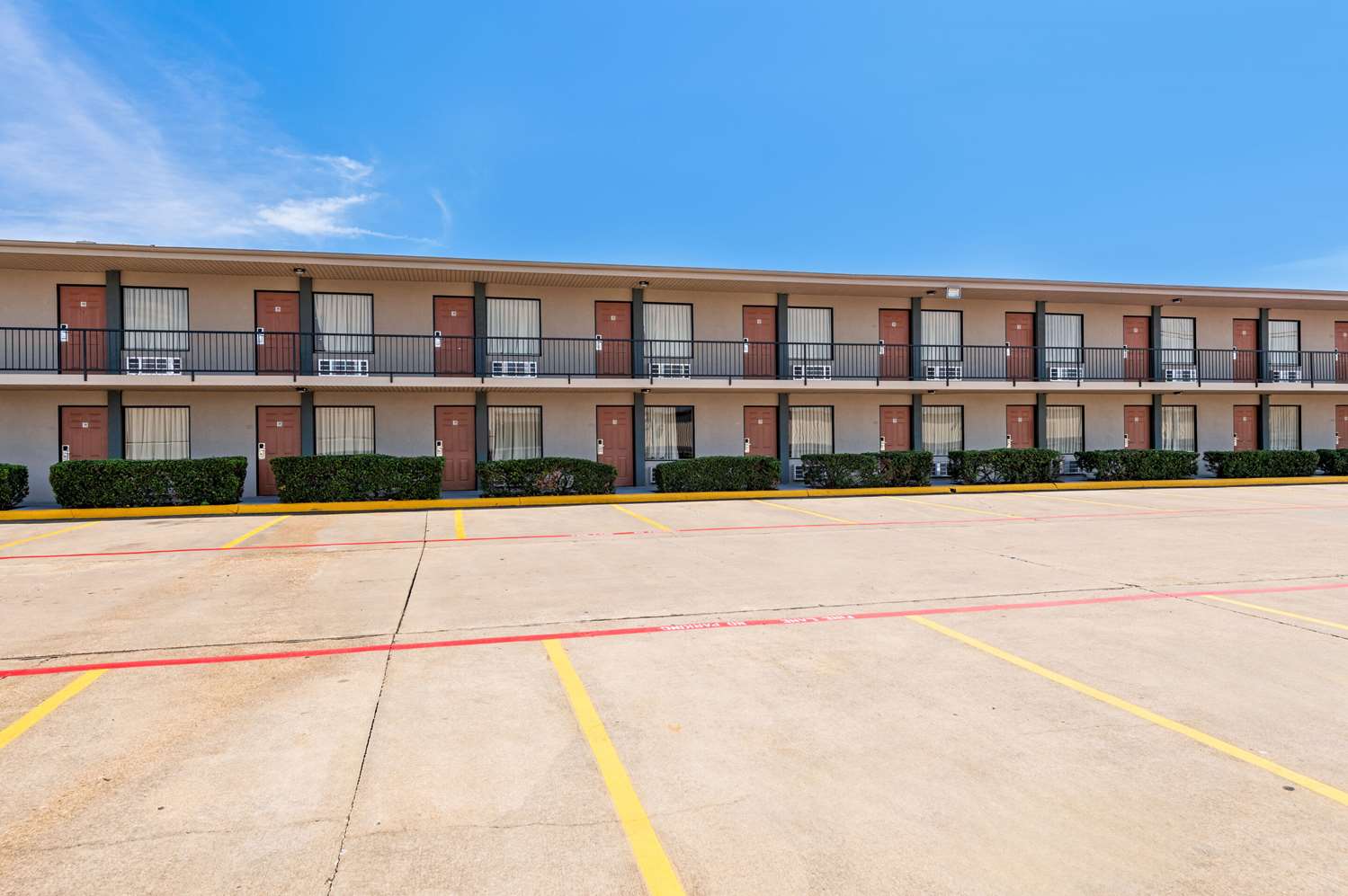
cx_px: 674
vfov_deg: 53.1
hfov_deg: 73.8
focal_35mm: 24
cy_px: 448
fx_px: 898
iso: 400
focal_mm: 24
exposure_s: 1/400
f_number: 10
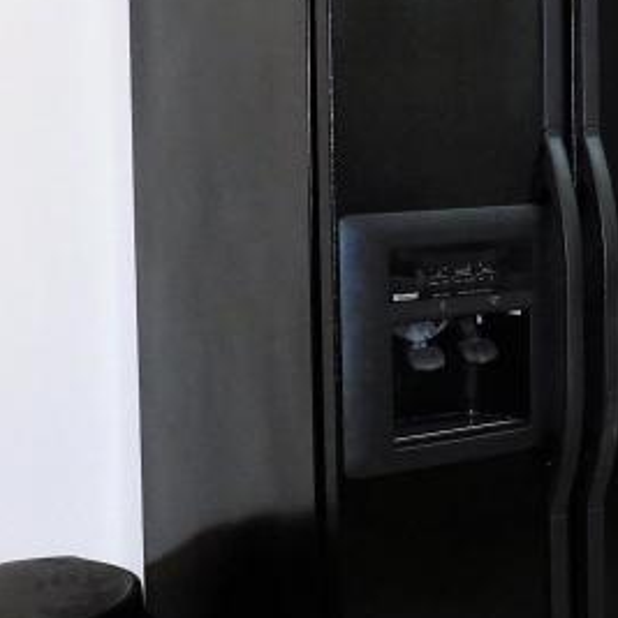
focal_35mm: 78
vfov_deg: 22.0
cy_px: 169
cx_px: 773
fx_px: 1575
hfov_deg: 20.5
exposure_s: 1/30
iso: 200
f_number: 3
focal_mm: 4
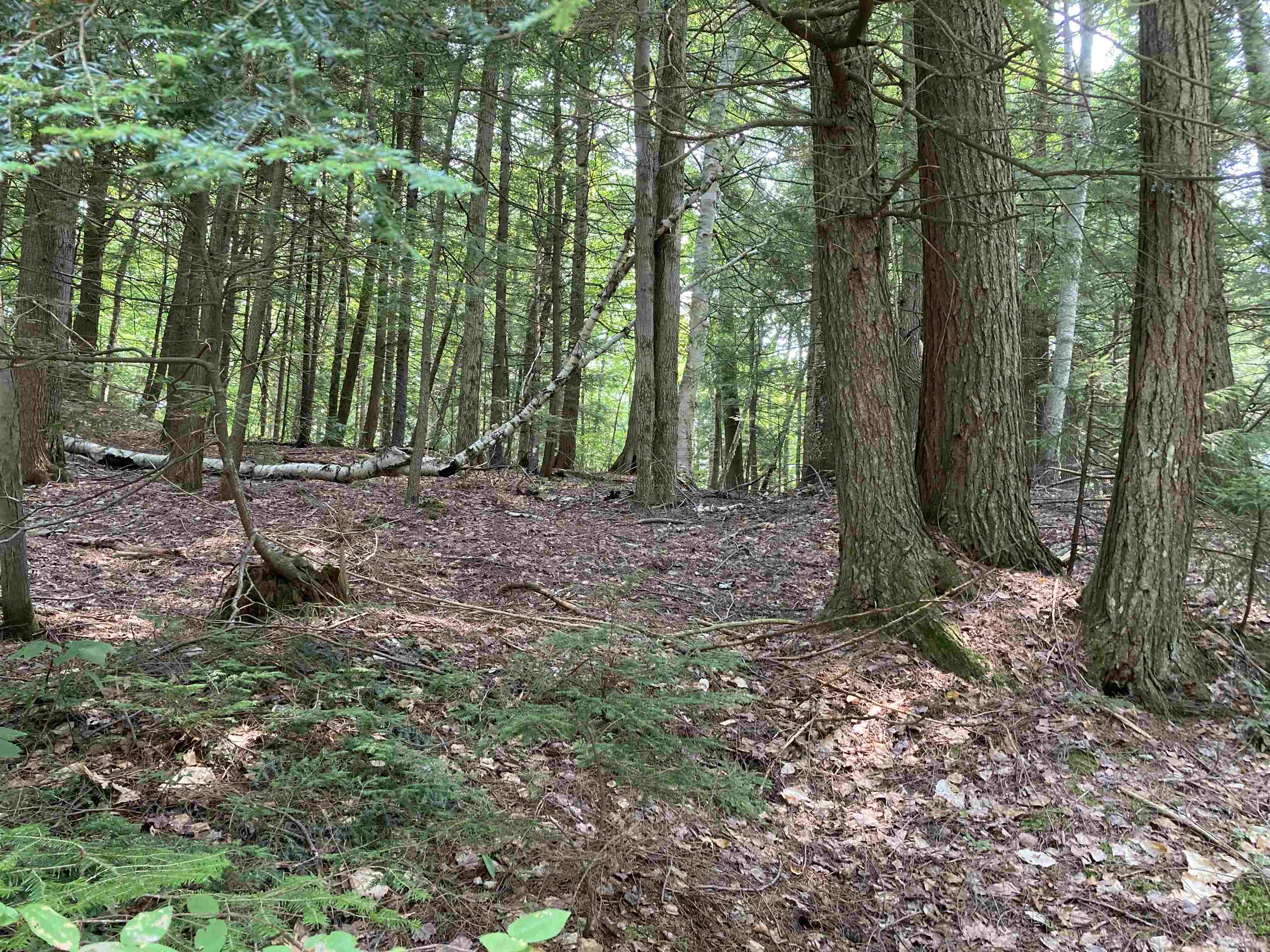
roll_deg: -0.9
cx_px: 635
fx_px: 1027
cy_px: 476
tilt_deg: +6.9
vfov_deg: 49.7
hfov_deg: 63.4
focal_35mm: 28
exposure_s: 1/60
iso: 100
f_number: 1.8
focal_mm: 3.99
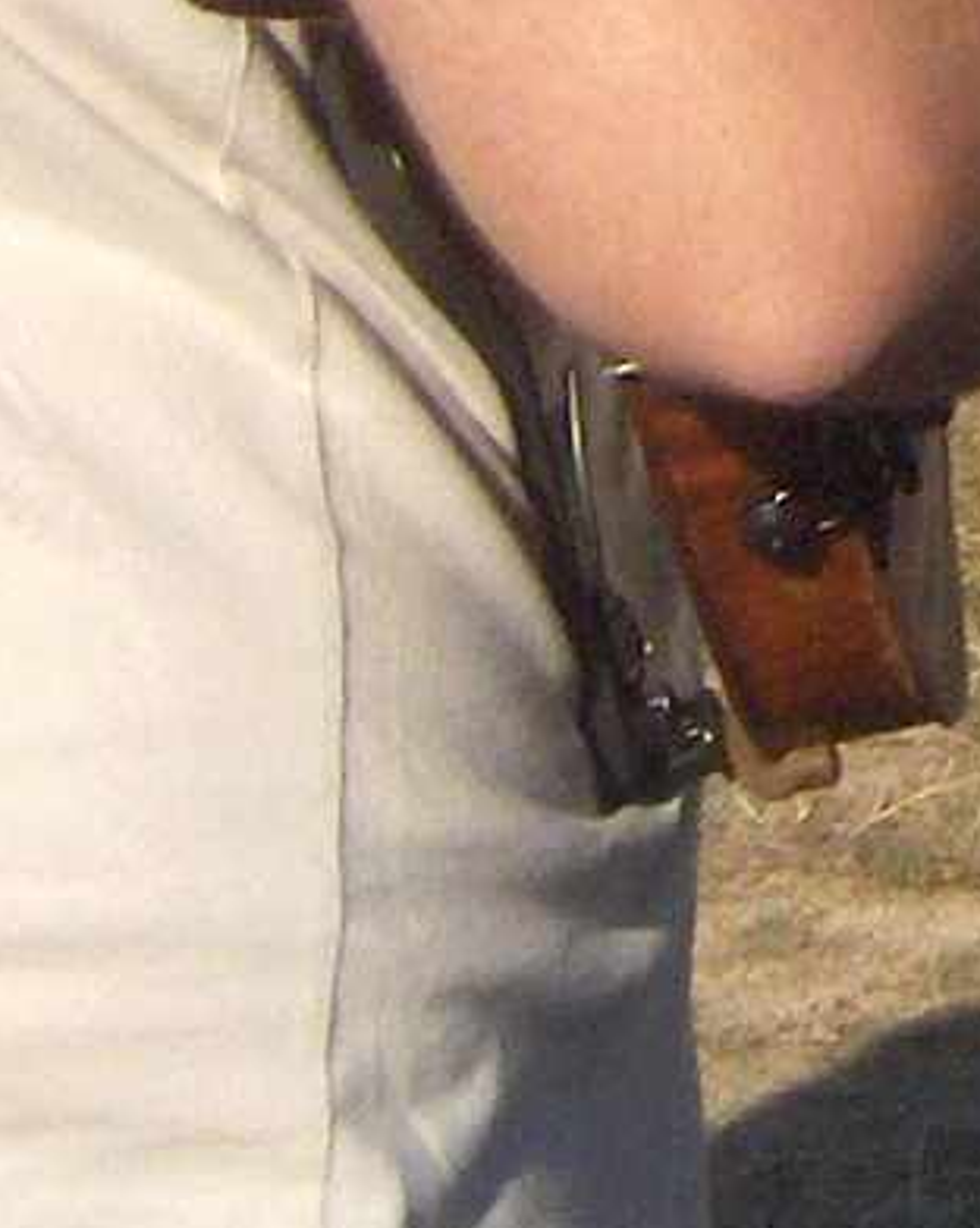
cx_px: 2657
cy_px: -408
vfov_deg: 7.6
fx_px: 9187
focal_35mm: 253
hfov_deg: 5.8
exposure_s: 1/2083
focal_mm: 8
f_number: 4.8
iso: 100
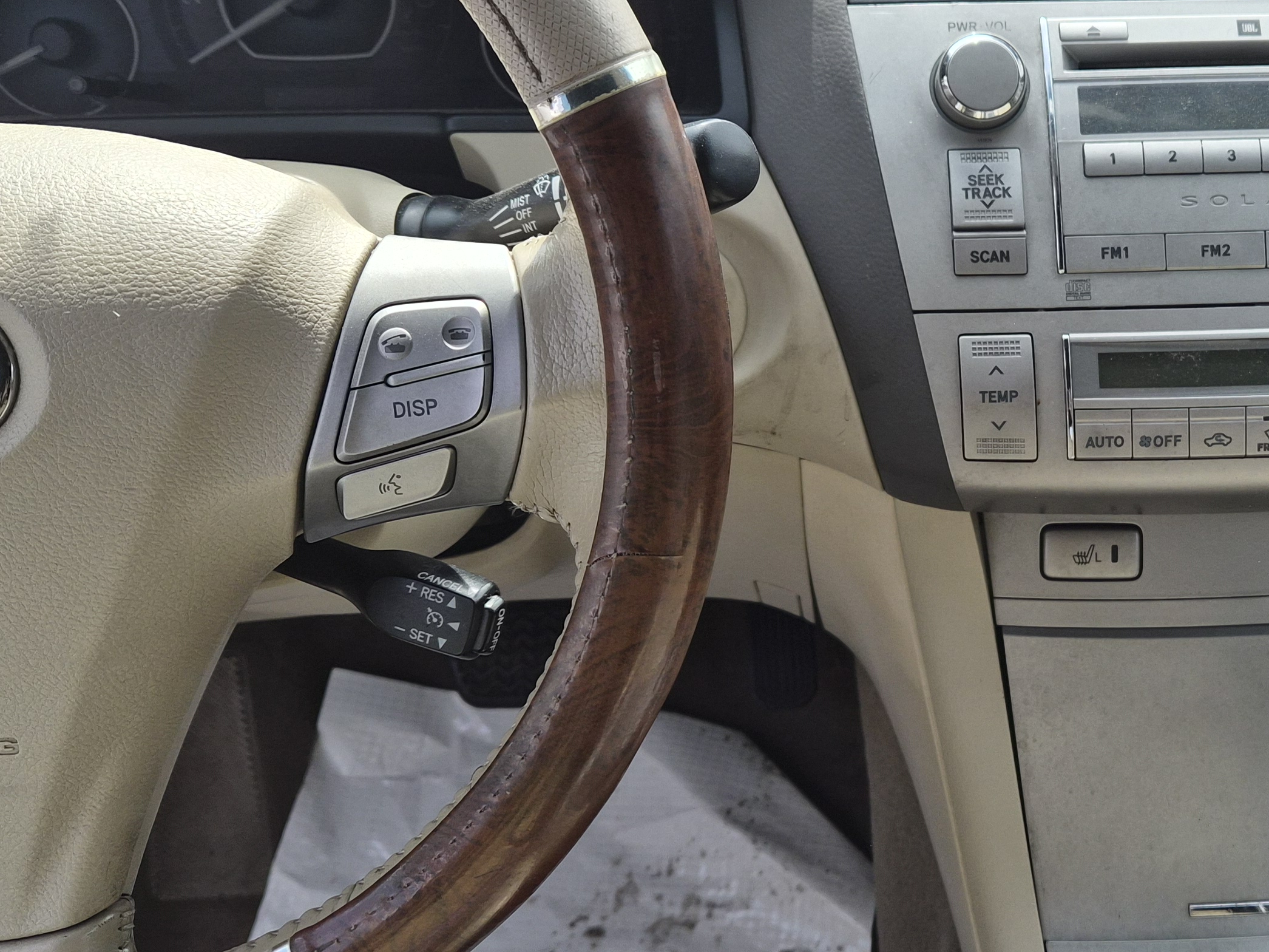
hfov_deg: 41.2
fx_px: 1613
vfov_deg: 32.9
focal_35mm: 44
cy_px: 481
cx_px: 1005
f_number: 1.8
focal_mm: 5.4
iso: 80
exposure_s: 1/2336
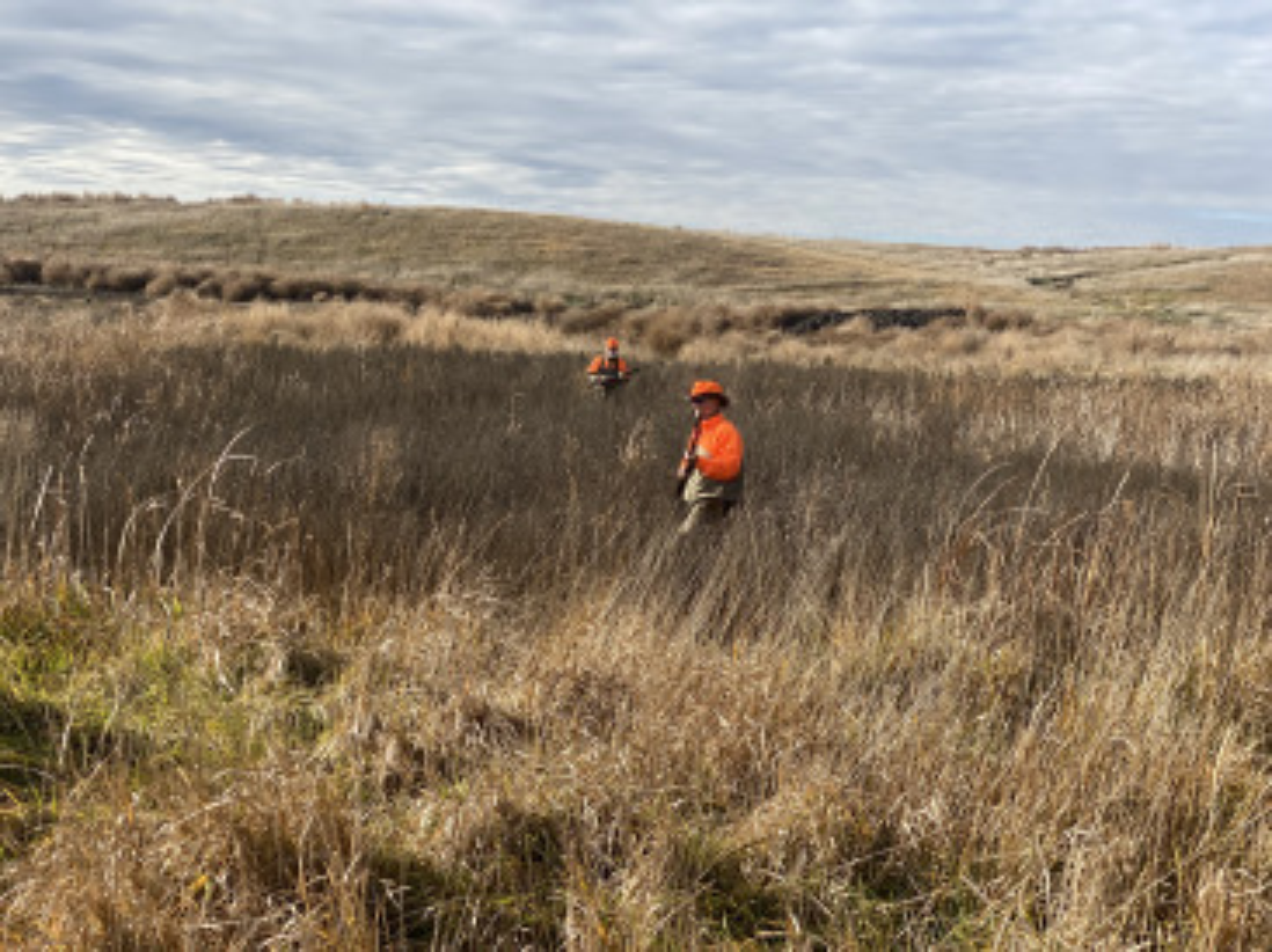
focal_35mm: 52
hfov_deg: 36.8
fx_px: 1910
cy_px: 476
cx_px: 636
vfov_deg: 28.0
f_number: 2
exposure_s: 1/1712
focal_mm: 6
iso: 20
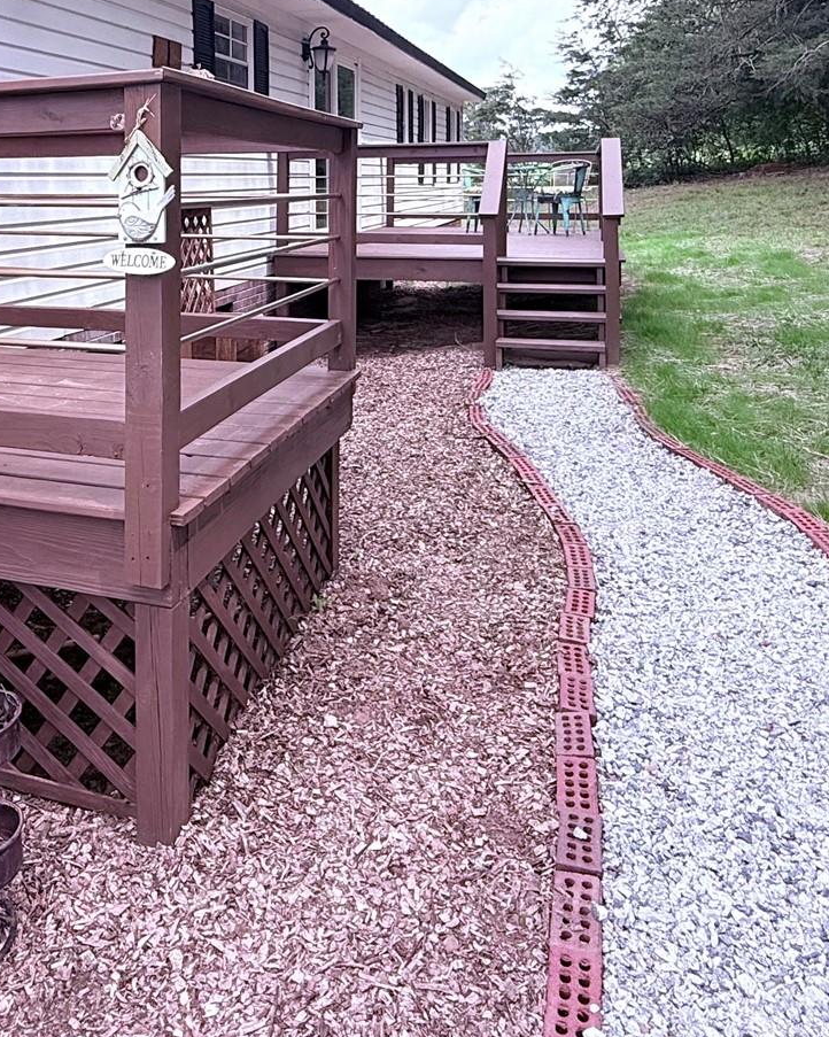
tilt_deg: -2.4
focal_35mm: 31
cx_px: 261
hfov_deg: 46.2
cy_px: 212
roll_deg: -0.2
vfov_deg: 53.5
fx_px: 951
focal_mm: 2.22
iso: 64
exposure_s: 1/742
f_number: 2.2
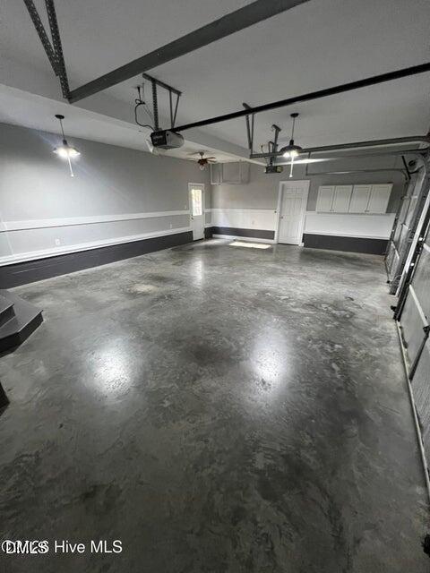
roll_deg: +0.4
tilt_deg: -21.7
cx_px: 215
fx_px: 215
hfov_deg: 89.9
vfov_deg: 106.2
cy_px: 286
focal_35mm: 13
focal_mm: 1.57
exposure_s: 1/60
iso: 320
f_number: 1.8
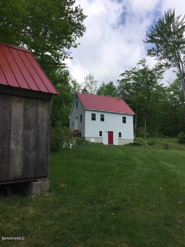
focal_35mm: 29
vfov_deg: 61.7
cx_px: 92
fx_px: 207
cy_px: 124
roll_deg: -1.4
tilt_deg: +11.5
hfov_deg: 48.2
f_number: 2.2
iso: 32
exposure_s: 1/1883
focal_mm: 4.15
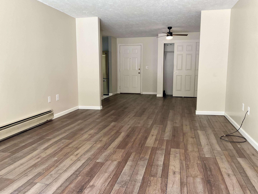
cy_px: 97
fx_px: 224
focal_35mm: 30
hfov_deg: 60.0
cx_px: 125
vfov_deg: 46.8
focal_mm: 3
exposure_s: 1/60
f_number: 1.8
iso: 80
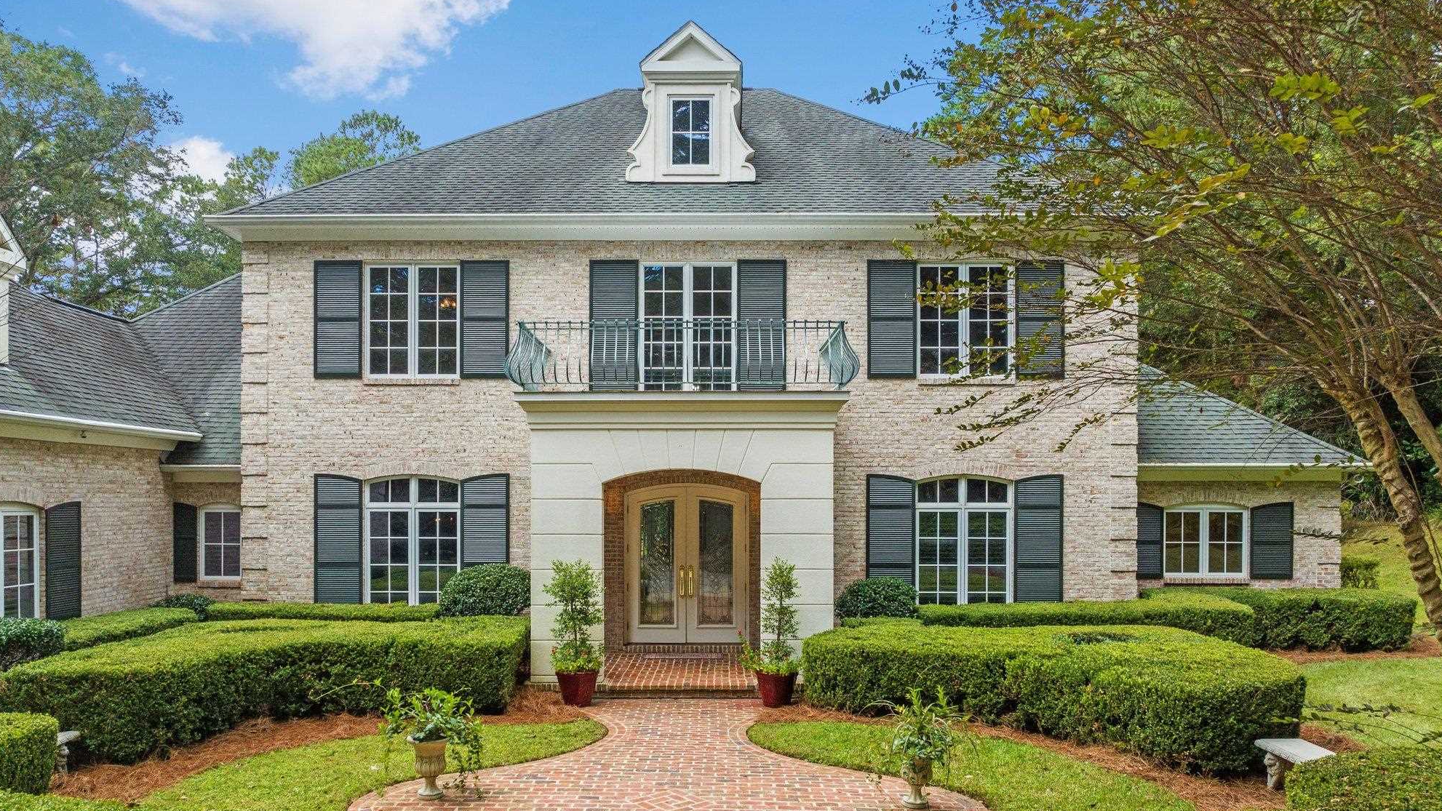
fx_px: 1032
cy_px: 505
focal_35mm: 27
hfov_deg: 69.9
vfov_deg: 42.6
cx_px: 706
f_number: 2.8
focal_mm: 12.29
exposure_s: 1/1600
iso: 410
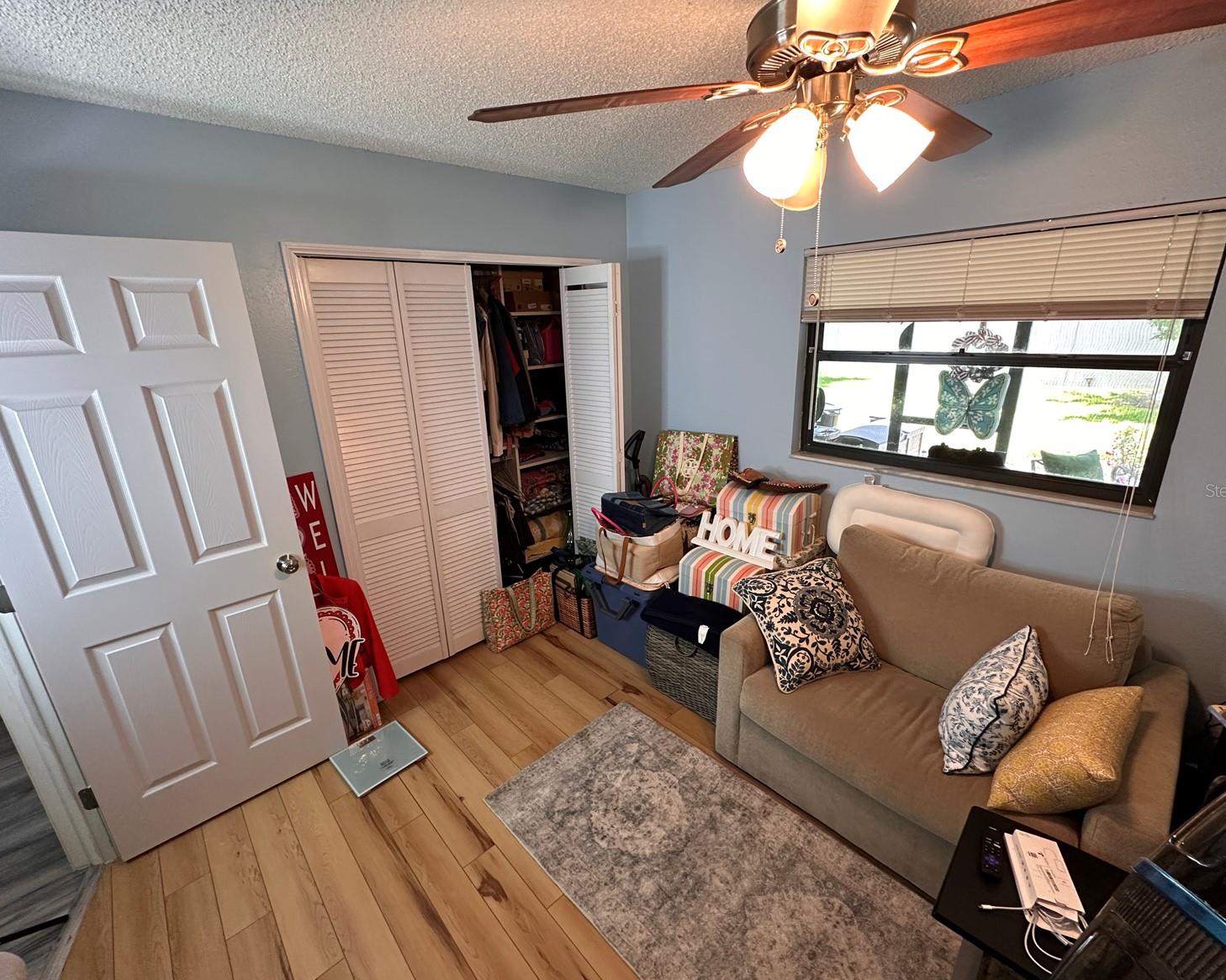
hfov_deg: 96.8
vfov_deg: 84.0
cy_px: 490
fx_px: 544
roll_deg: +2.3
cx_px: 612
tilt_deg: -17.8
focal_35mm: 15
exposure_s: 1/60
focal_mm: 2.22
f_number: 2.2
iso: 200
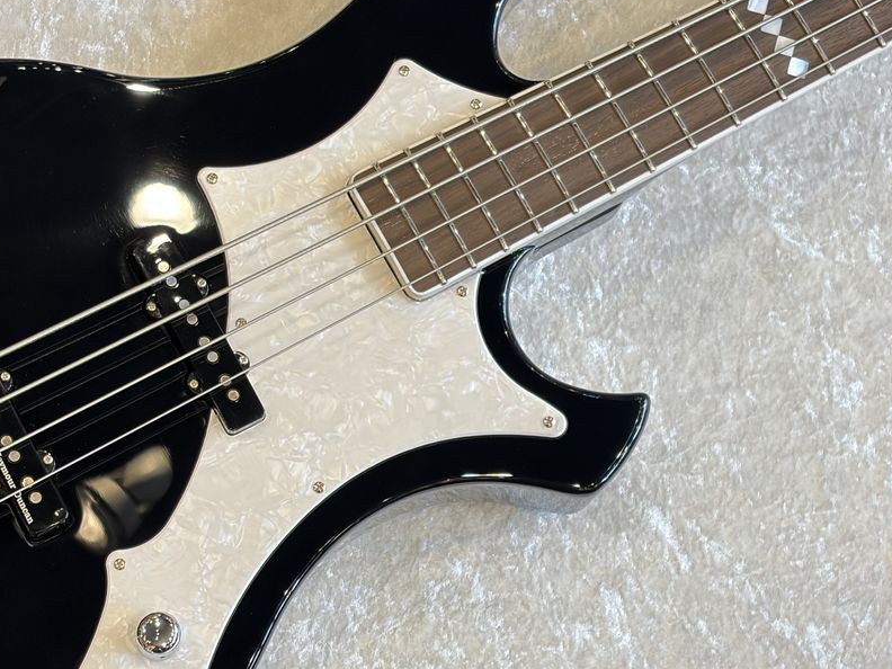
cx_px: 288
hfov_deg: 23.2
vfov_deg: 17.6
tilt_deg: -73.3
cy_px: 364
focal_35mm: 84
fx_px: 2165
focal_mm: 5.96
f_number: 1.6
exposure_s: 1/40
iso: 125
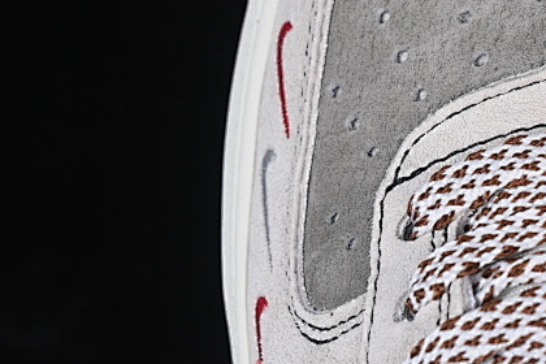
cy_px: 125
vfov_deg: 7.1
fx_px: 2927
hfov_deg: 10.6
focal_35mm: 193
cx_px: 524
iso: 160
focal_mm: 50
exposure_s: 1/80
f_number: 7.1
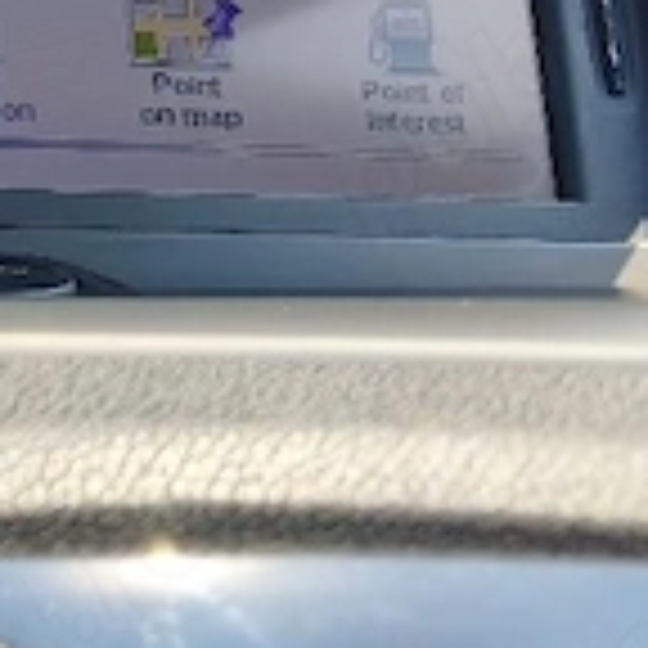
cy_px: 27
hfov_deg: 16.3
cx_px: -598
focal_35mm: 85
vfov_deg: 19.9
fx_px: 1800
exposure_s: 1/227
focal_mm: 6.06
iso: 50
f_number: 1.7
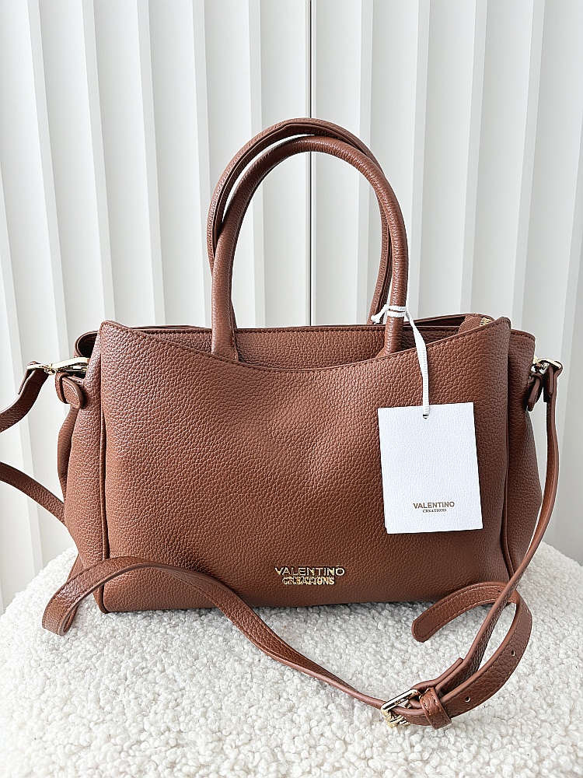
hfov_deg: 53.1
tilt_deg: -10.8
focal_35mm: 26
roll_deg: +0.0
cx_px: 292
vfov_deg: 67.3
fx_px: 584
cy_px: 389
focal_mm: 5.96
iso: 40
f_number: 1.6
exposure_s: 1/122
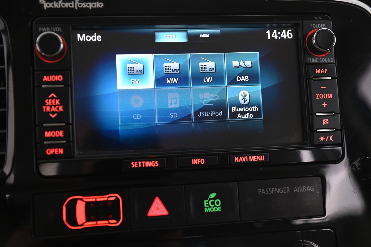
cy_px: 124
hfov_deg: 38.2
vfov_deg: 25.9
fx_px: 535
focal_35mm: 52
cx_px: 186
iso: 2000
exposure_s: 1/20
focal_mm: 52
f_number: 4
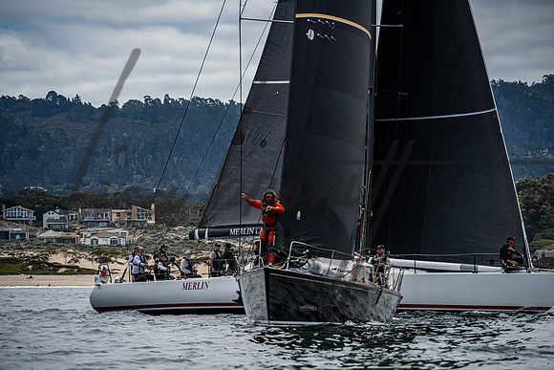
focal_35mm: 270
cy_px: 185
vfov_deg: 5.1
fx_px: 4156
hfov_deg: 7.6
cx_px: 277
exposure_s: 1/2000
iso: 500
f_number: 8
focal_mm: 270
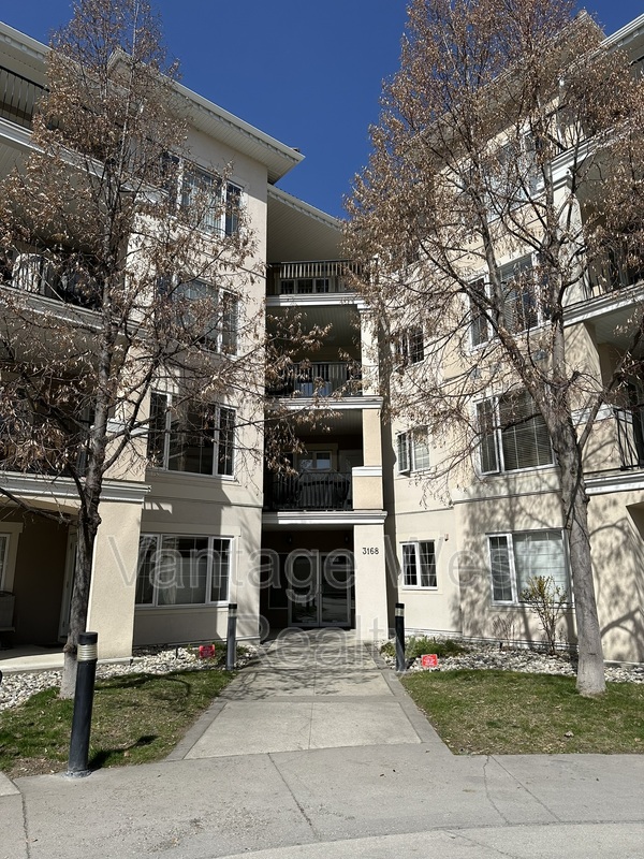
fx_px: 595
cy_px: 430
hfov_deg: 56.8
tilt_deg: +14.8
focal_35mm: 24
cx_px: 322
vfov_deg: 71.6
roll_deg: -0.4
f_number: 1.78
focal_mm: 6.86
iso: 80
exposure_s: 1/7042
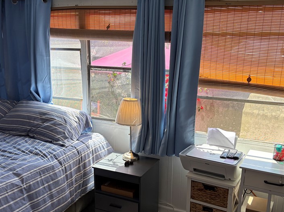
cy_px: 127
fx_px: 312
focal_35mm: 38
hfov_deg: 49.0
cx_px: 135
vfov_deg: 37.5
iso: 50
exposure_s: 1/348
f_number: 1.6
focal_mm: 5.96
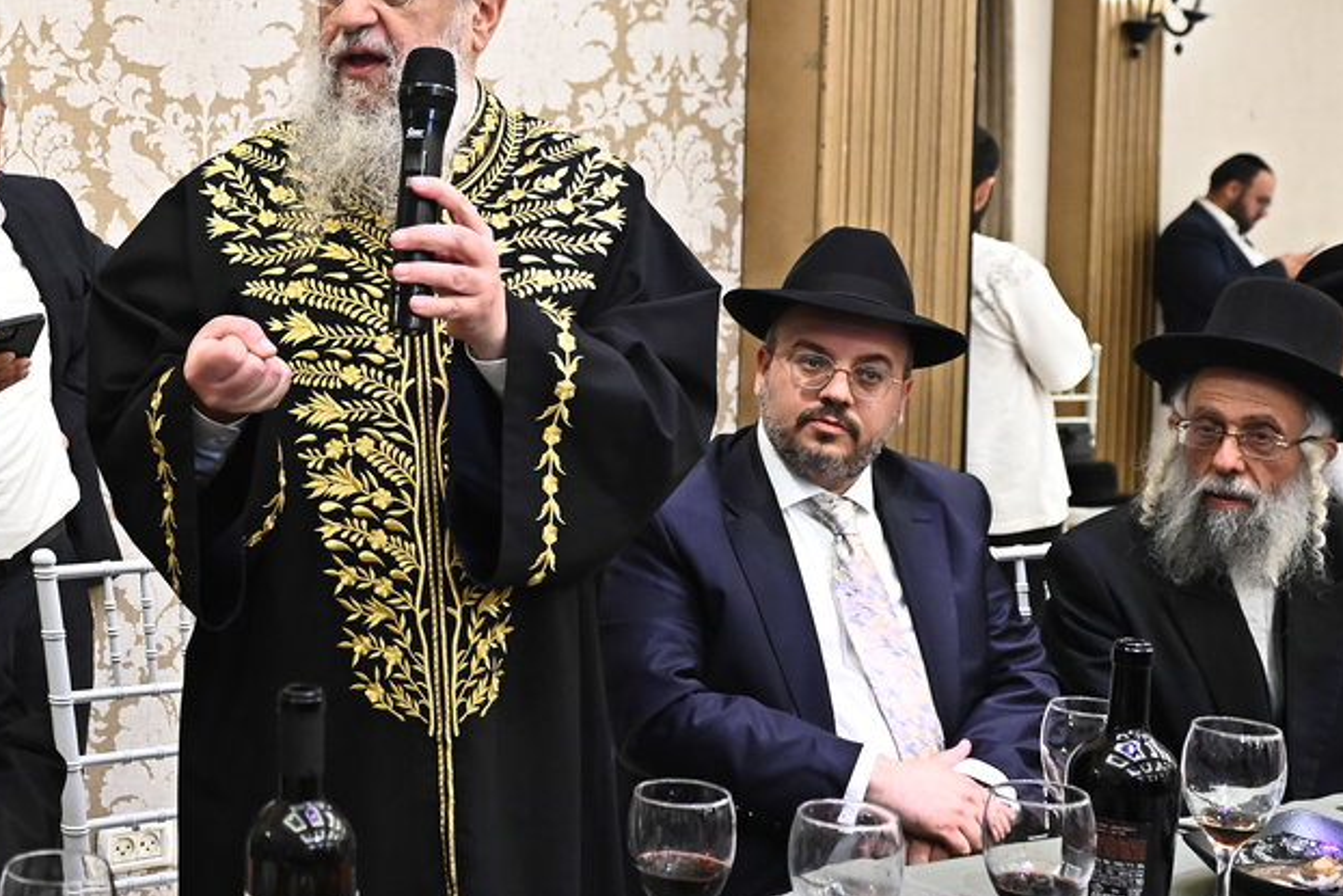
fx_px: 2015
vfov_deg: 25.0
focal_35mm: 54
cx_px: 136
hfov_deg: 34.8
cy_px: 364
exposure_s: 1/200
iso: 2500
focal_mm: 24
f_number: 3.2
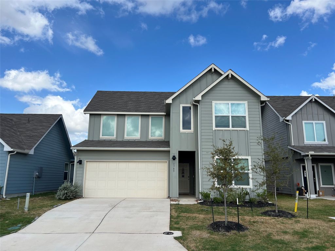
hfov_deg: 67.3
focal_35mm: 26
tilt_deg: +10.9
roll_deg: -0.1
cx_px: 168
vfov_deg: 53.1
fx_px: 252
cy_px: 126
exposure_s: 1/4115
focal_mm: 5.7
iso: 50
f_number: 1.5
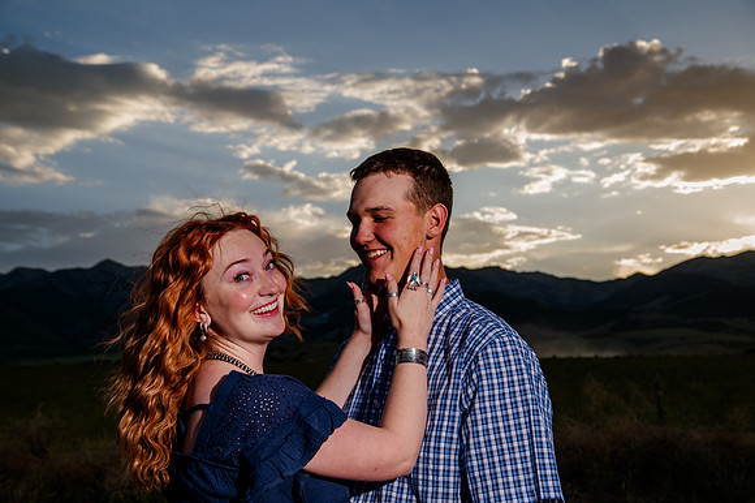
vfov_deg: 23.8
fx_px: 1195
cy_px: 261
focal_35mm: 57
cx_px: 372
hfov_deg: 35.1
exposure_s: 1/320
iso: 200
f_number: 7.1
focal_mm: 55
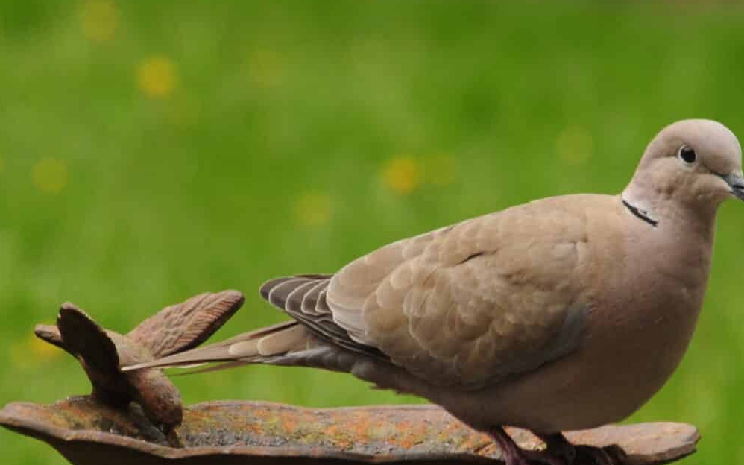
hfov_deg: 2.1
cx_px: 508
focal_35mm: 979
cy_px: 340
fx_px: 19853
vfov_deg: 1.3
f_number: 8
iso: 200
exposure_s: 1/125
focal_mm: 250
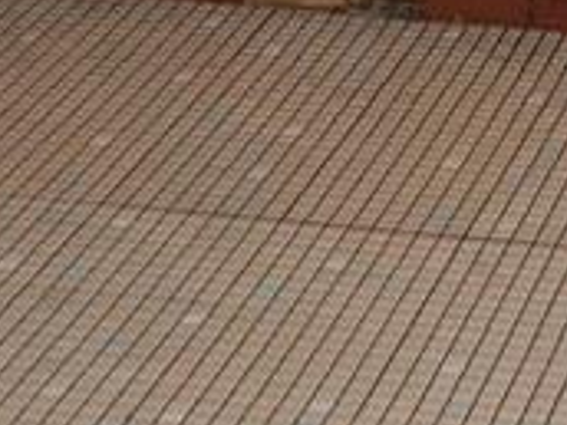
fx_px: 3030
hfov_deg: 10.4
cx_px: 771
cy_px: -652
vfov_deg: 7.4
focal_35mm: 185
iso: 220
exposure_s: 1/30
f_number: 3.2
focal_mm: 5.6
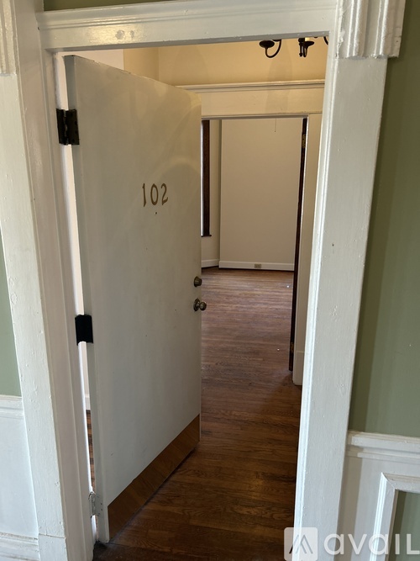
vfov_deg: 67.3
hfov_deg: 53.0
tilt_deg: -14.4
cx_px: 210
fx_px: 421
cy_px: 280
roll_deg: +0.7
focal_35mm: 26
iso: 200
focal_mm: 5.7
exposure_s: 1/60
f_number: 1.5
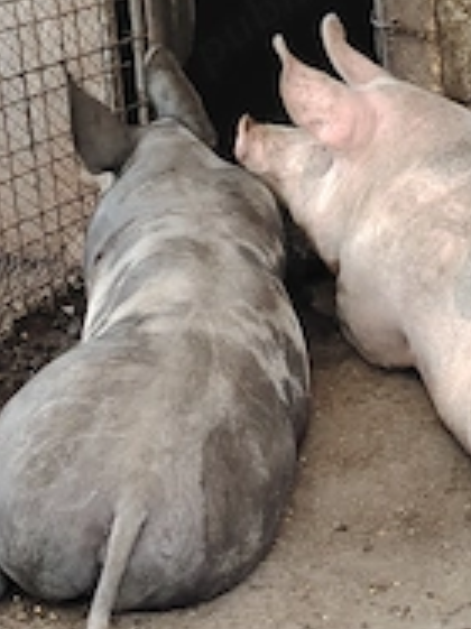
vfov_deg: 21.8
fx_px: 1635
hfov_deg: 16.2
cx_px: 421
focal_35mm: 90
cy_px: 299
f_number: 1.75
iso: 1388
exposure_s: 1/33.3
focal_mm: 5.25
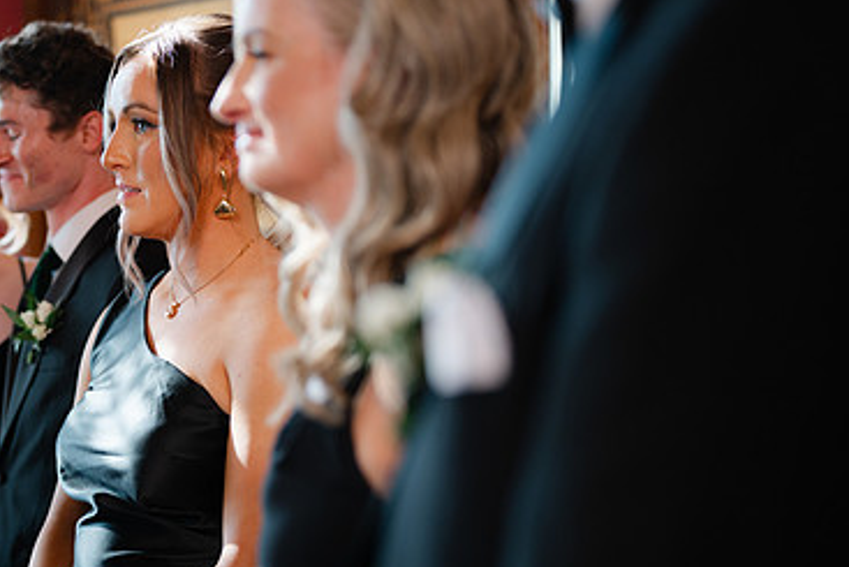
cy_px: 362
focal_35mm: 79
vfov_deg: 17.3
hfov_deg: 25.3
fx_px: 1864
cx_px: 190
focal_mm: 50
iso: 160
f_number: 1.8
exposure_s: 1/125
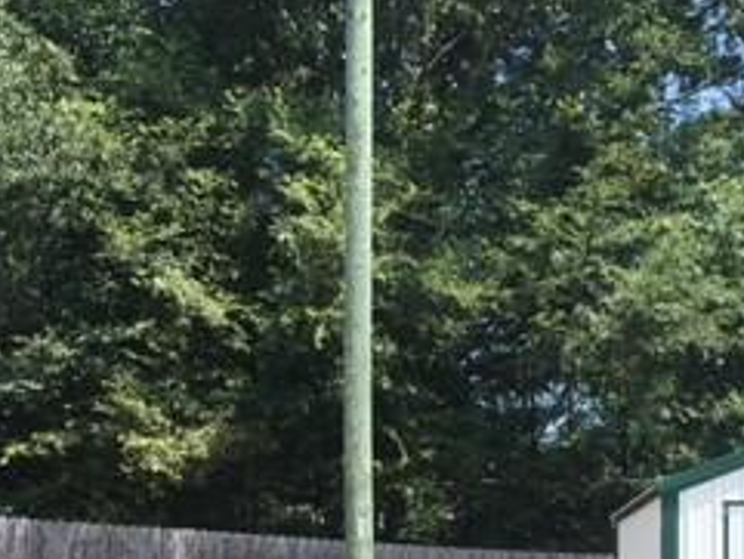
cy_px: 676
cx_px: 630
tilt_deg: +1.0
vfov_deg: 18.2
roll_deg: +0.8
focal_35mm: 77
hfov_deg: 24.8
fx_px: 1656
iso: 25
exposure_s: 1/635
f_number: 2.2
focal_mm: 4.15
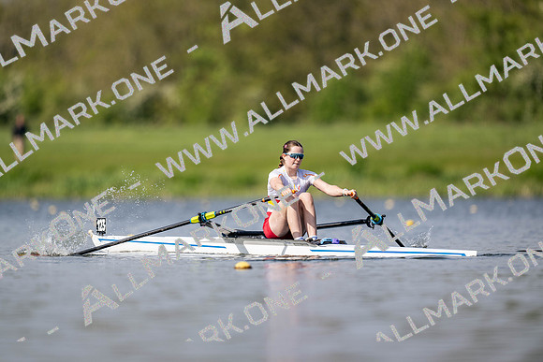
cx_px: 272
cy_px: 181
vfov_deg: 2.3
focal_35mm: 600
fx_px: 9052
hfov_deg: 3.4
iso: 220
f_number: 4
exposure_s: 1/2500
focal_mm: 600
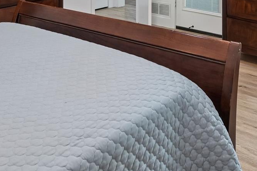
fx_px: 371
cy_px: -75
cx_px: 173
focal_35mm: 52
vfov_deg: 22.1
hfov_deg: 37.8
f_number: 8
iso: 400
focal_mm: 17
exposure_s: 1/20
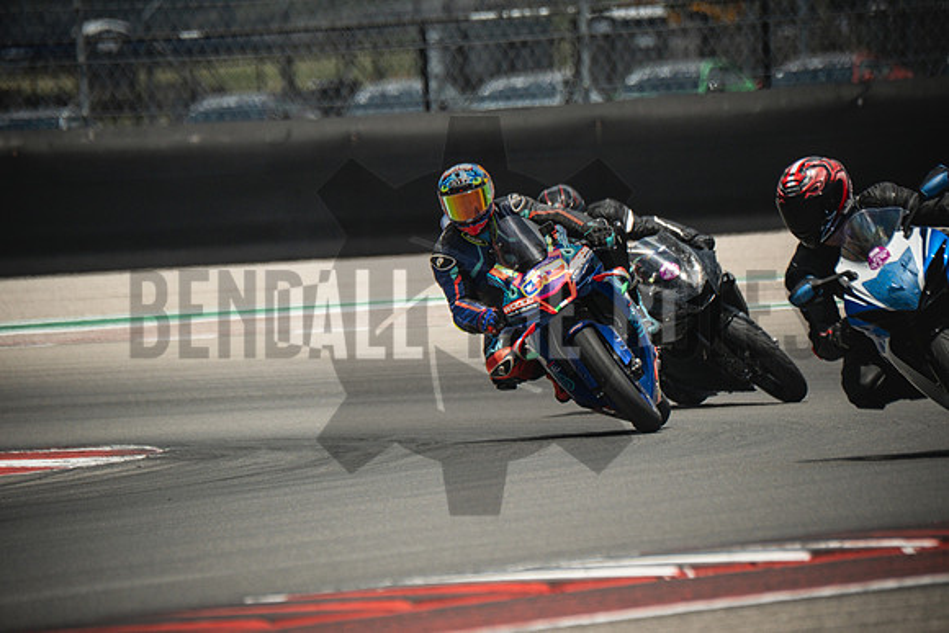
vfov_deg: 2.3
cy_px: 316
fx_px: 15820
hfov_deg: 3.4
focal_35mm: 600
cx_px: 474
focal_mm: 400
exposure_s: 1/1600
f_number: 5.6
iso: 640
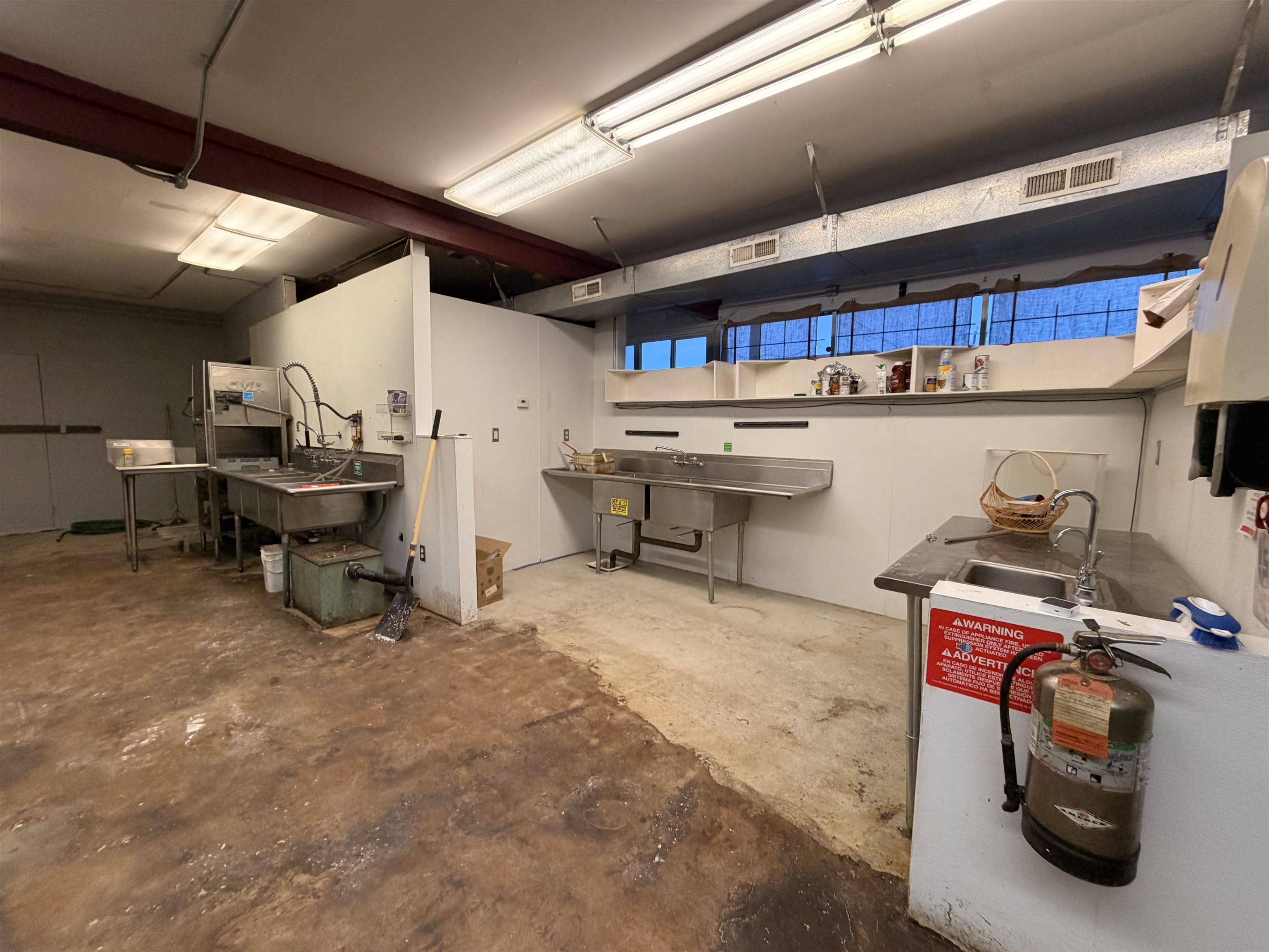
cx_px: 634
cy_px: 476
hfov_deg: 102.1
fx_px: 513
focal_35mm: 14
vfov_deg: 85.7
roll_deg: -0.5
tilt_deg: -5.7
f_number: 2.2
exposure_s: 1/60
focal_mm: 2.22
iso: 160
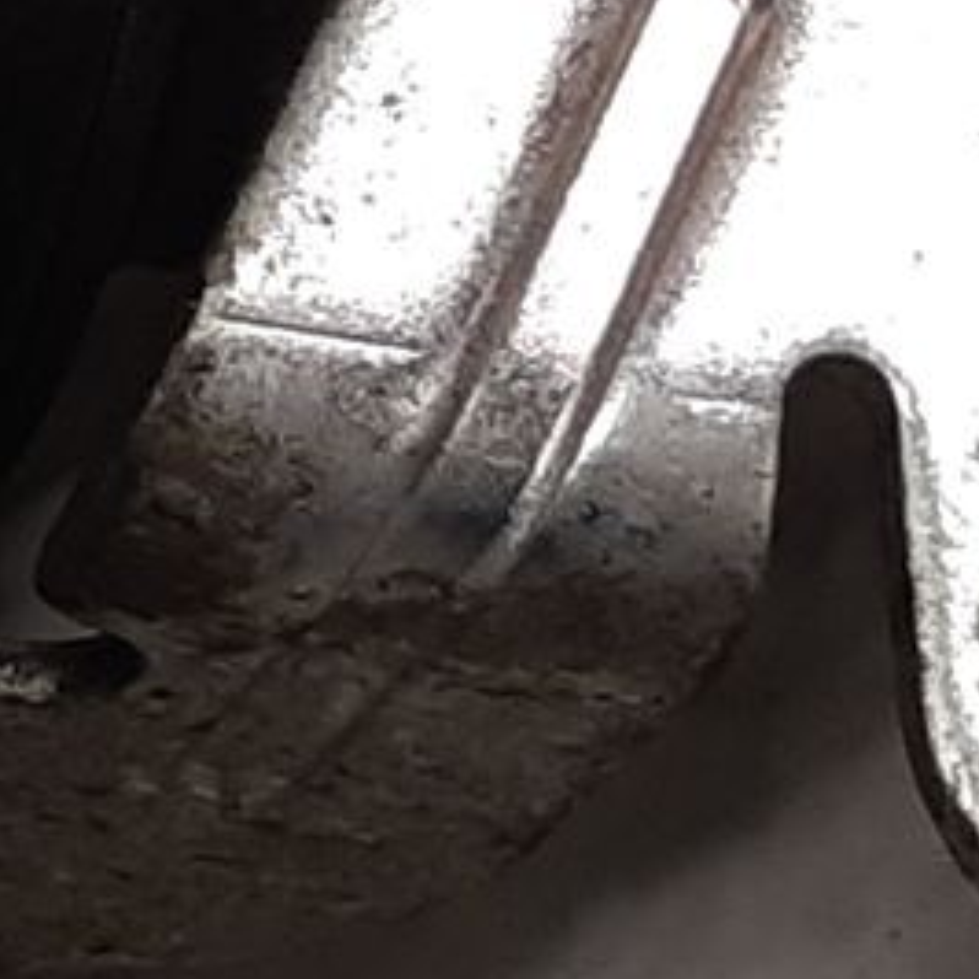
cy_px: -250
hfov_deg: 9.6
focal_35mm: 177
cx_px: -541
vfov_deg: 9.7
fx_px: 5663
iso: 50
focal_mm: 3.93
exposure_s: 1/50
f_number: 1.7
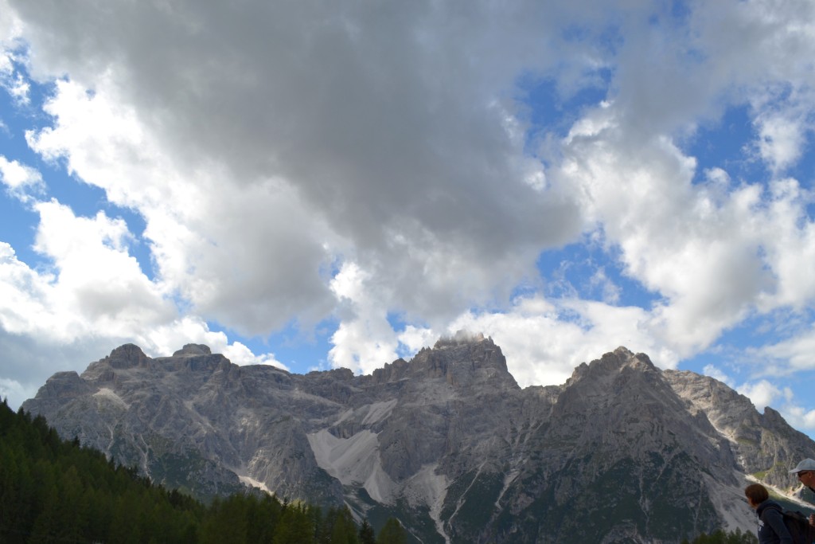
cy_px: 272
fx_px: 611
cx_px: 408
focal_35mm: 27
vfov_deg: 47.9
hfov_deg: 67.4
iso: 100
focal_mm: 18
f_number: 9
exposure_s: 1/320
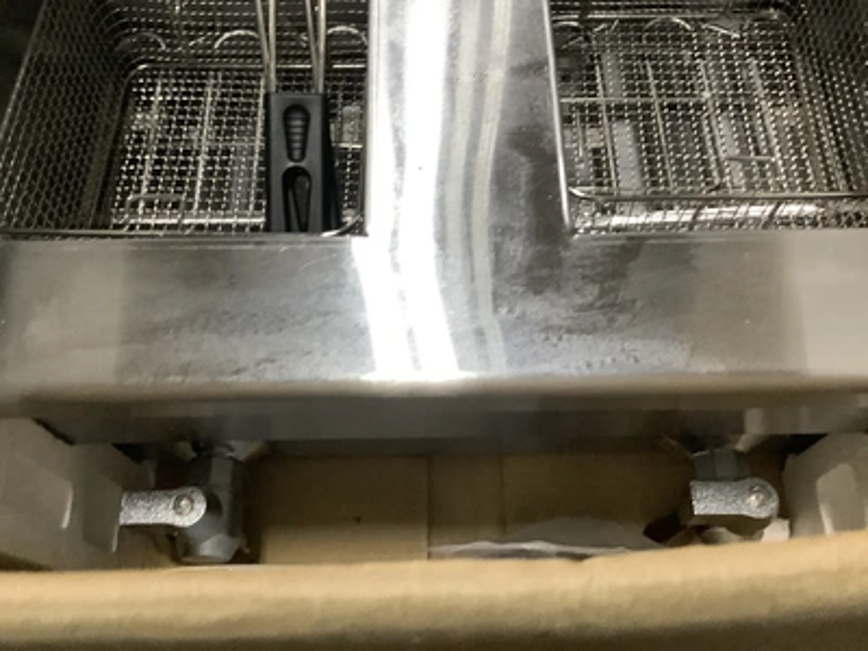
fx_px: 777
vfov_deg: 45.4
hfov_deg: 58.4
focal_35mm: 31
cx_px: 434
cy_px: 326
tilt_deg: -62.8
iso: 400
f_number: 2.4
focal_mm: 3.3
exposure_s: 1/60
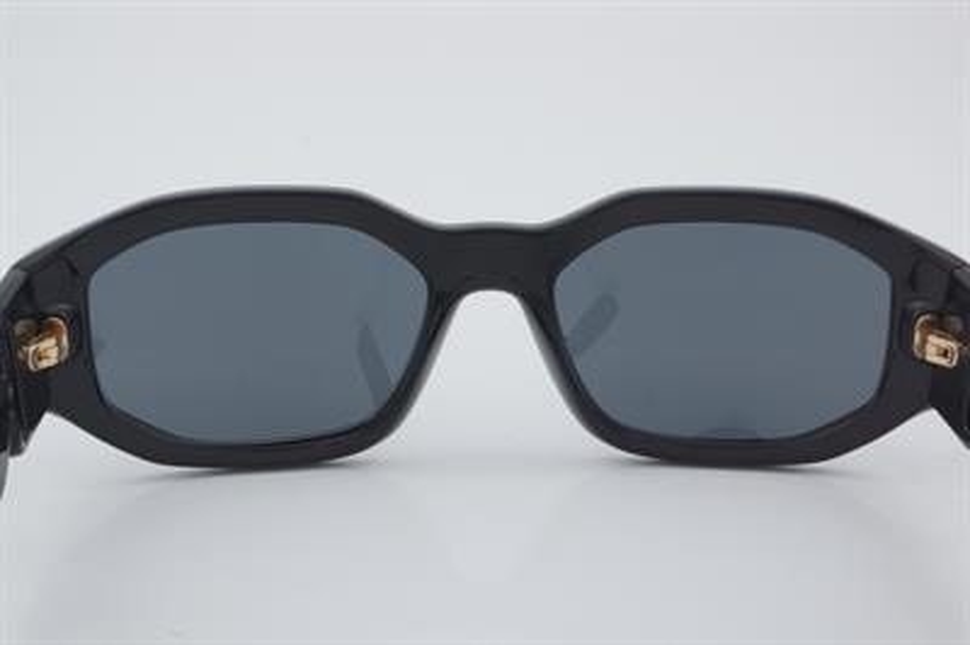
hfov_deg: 33.4
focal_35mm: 60
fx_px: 1615
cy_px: 322
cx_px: 485
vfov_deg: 22.6
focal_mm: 40
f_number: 32
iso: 100
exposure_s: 1/3
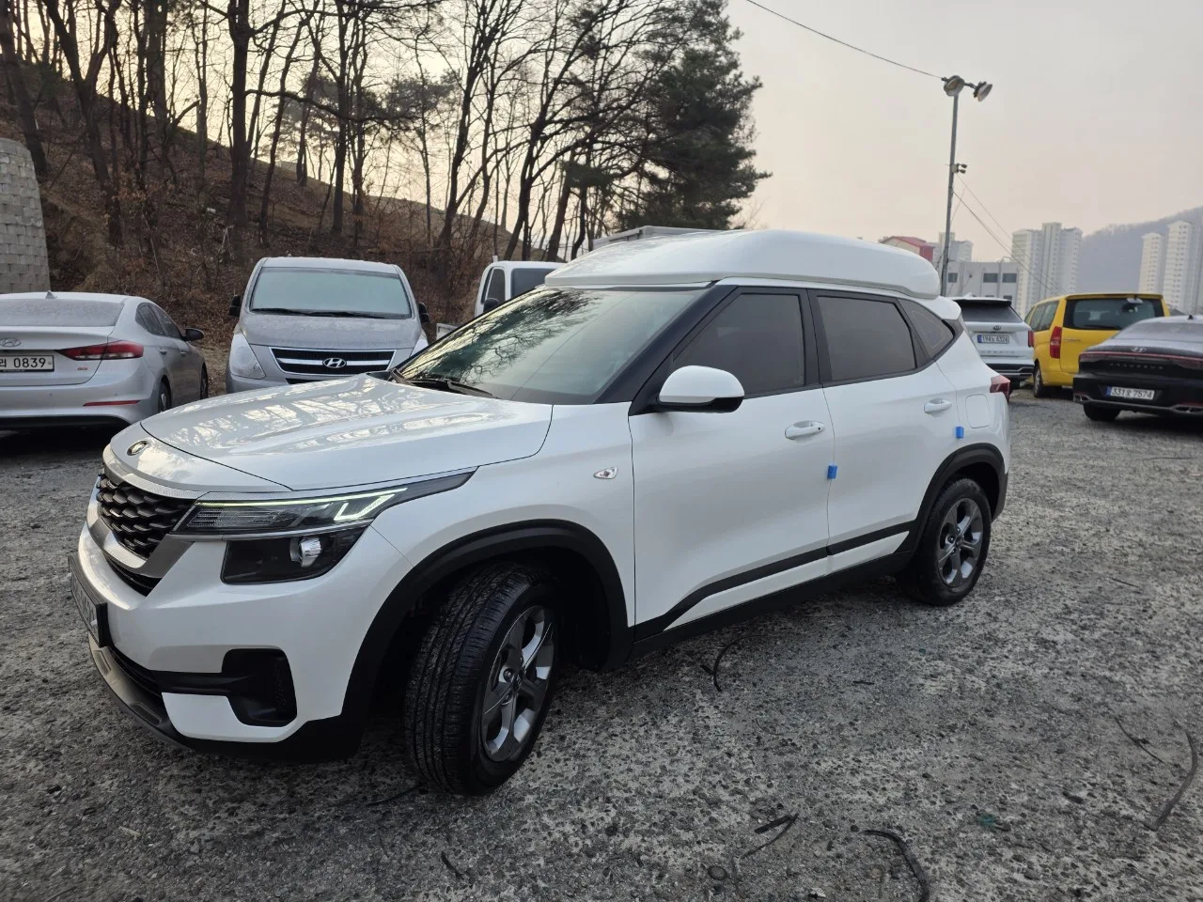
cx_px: 602
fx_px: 799
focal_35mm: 23
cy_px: 451
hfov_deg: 73.9
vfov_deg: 58.9
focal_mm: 6.25
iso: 80
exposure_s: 1/2116
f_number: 1.7
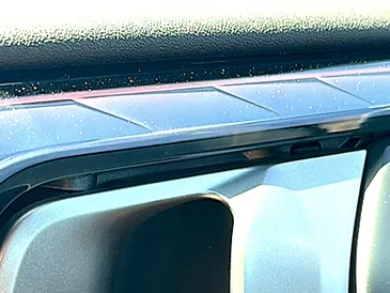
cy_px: 275
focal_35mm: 71
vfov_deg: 20.2
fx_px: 800
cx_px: 278
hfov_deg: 27.1
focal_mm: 6.86
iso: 80
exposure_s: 1/151
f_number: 1.78
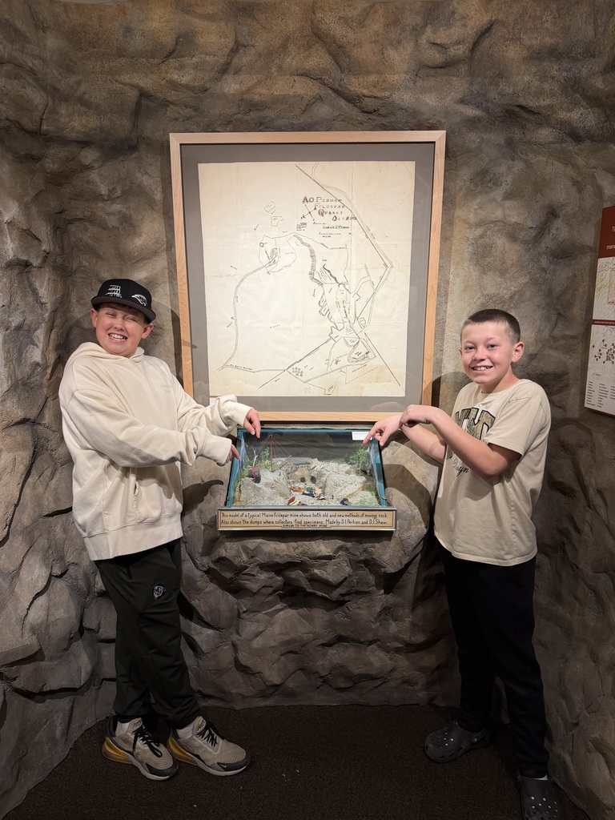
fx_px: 569
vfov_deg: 71.6
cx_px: 308
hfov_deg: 56.8
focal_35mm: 24
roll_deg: +0.1
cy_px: 410
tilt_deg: -10.3
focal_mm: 6.76
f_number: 1.78
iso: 160
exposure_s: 1/60
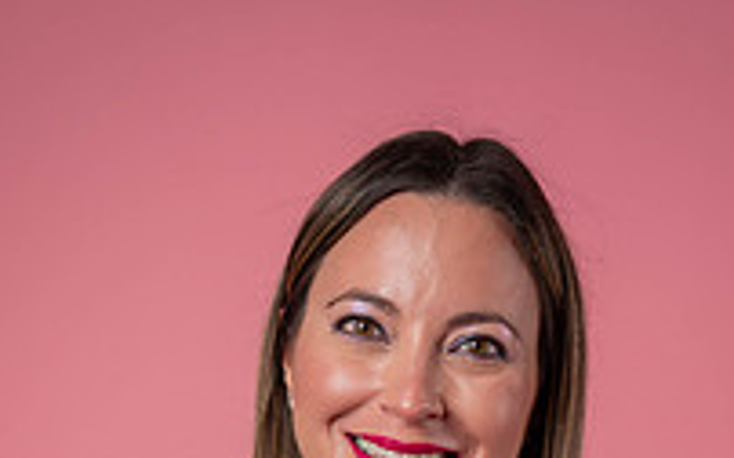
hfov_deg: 19.1
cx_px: 363
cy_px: 807
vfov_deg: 11.2
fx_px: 2179
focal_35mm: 109
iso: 64
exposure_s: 1/200
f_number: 4.5
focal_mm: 48
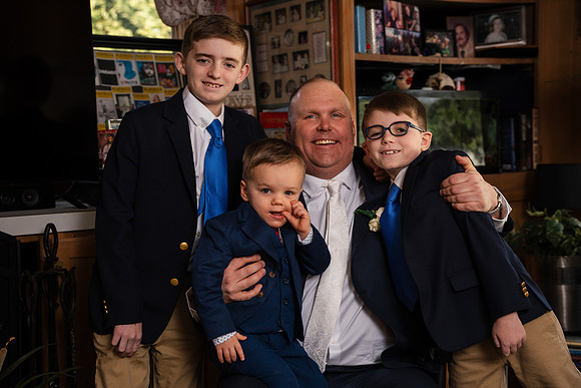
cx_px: 290
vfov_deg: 24.2
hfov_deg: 35.6
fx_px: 904
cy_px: 194
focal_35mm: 56
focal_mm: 56
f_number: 4
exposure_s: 1/200
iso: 320
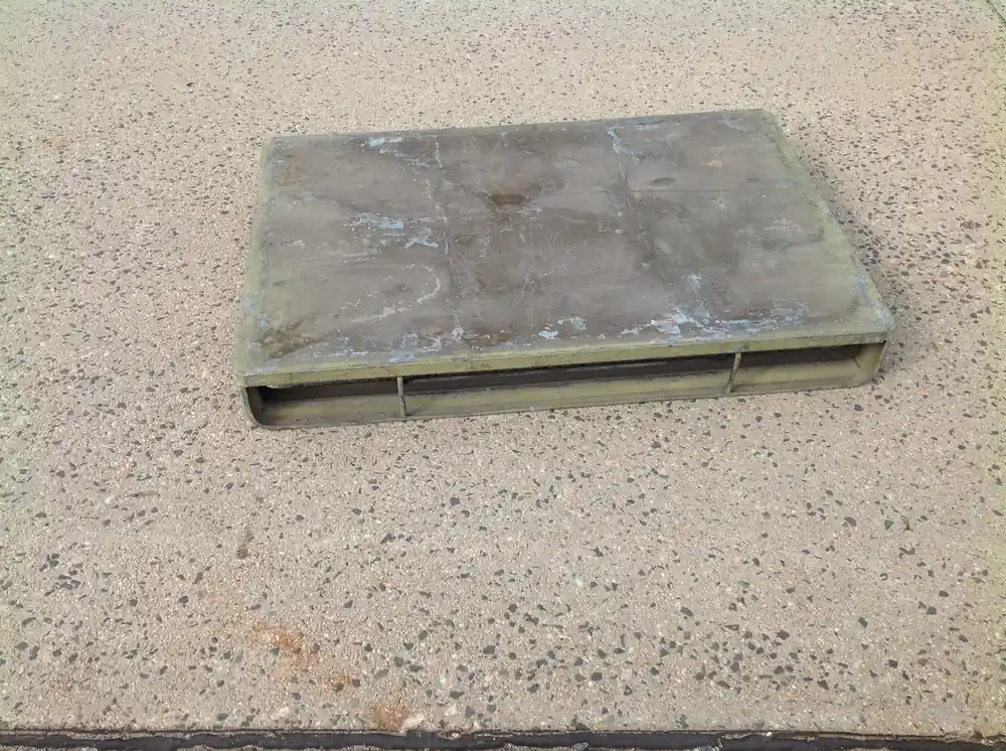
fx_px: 1015
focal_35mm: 35
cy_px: 376
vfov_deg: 40.6
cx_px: 503
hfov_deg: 52.7
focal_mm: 4.28
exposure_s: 1/889
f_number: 2.4
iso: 50
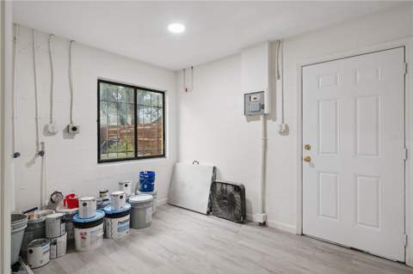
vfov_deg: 65.8
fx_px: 212
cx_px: 206
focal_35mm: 18
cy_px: 137
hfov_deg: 88.5
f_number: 9
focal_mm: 18.5
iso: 200
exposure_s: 1/4
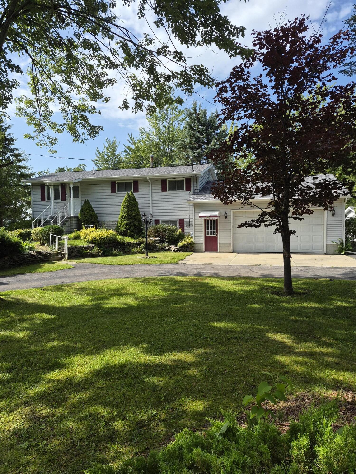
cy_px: 237
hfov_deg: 58.9
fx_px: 315
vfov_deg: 73.9
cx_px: 178
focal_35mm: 23
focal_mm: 5.4
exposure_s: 1/4752
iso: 80
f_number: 1.8
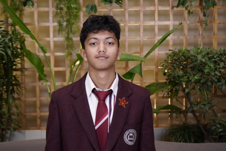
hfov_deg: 35.0
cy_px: 76
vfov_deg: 23.8
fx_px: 358
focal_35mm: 57
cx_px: 113
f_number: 4.5
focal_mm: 38
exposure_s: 1/80
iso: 320
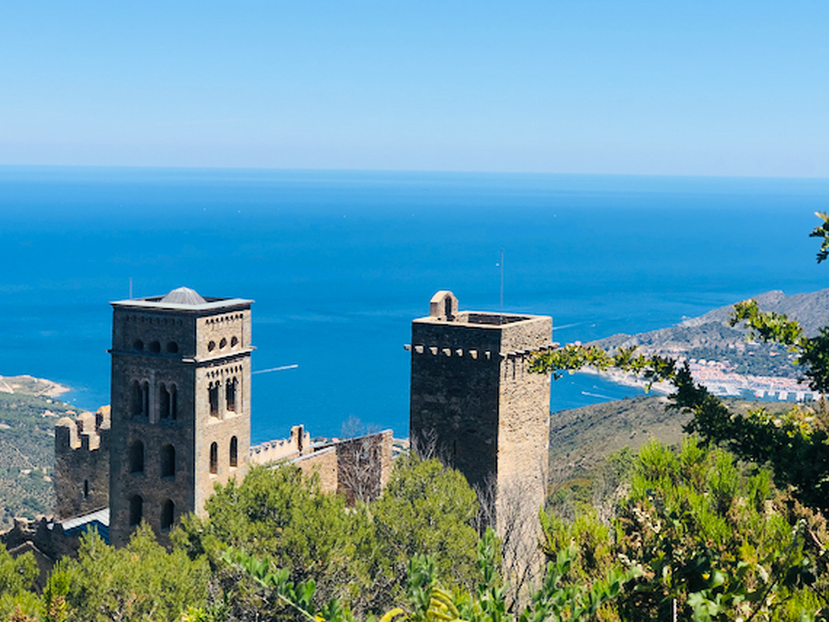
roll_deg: -0.3
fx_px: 1533
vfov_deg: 22.9
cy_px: 301
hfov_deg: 30.3
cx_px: 428
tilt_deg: -6.0
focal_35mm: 64
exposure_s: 1/694
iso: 20
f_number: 2.8
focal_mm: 6.6
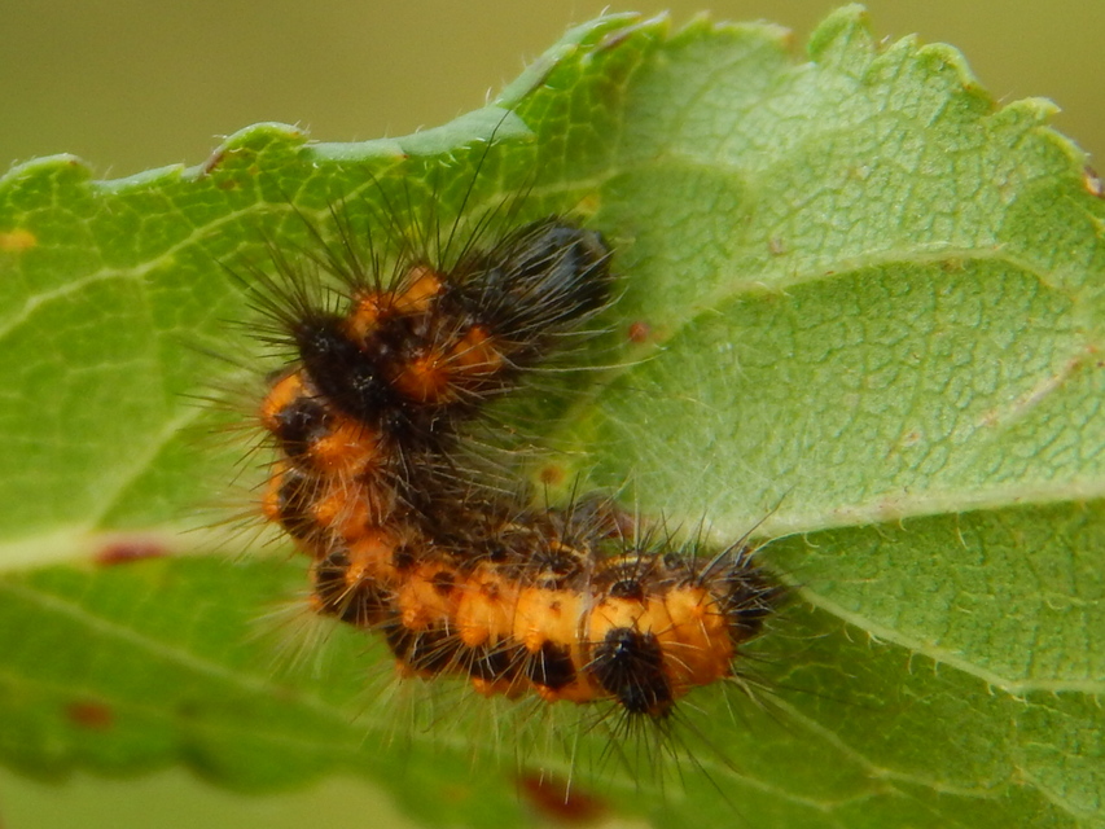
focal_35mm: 131
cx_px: 552
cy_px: 414
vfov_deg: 11.3
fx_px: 4182
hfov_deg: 15.1
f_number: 4.8
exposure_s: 1/125
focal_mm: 23.4
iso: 125
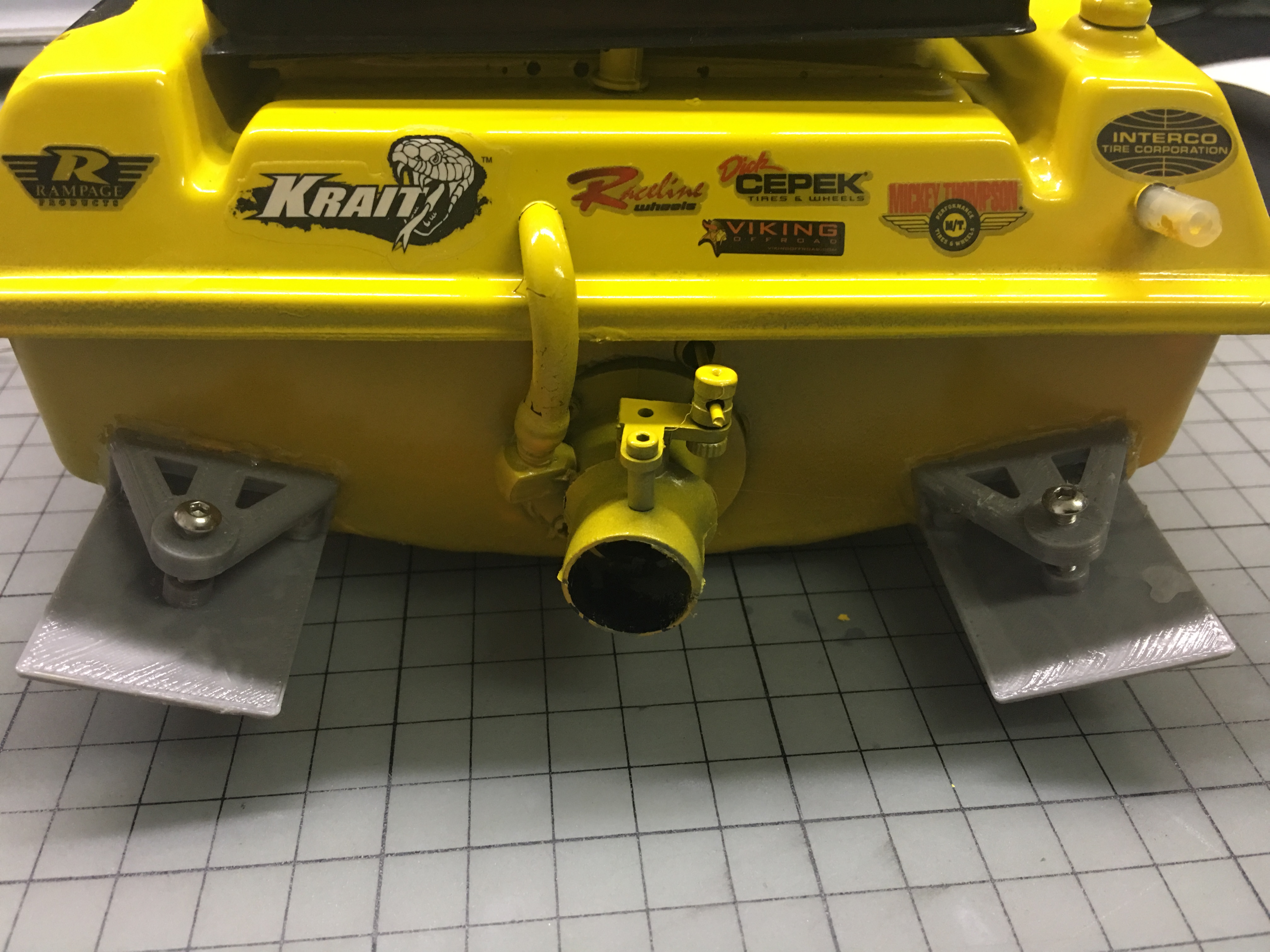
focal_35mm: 29
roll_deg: -0.8
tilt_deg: -35.9
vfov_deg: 48.2
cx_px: 635
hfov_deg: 61.7
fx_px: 1064
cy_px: 476
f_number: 2.2
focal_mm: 4.15
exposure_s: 1/17
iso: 100
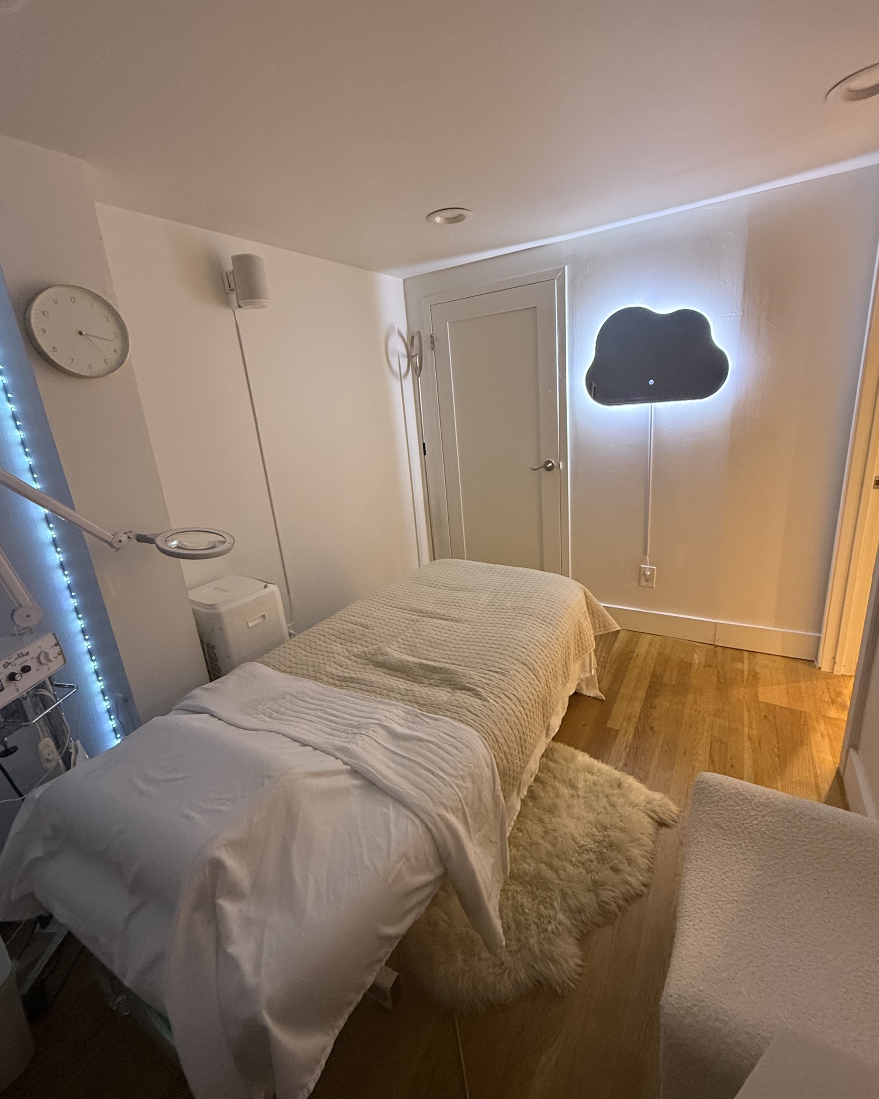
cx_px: 437
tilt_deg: -15.0
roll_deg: +5.3
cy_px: 538
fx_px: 488
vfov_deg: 96.8
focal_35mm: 15
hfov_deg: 84.0
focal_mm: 2.22
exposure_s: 1/60
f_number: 2.2
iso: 400
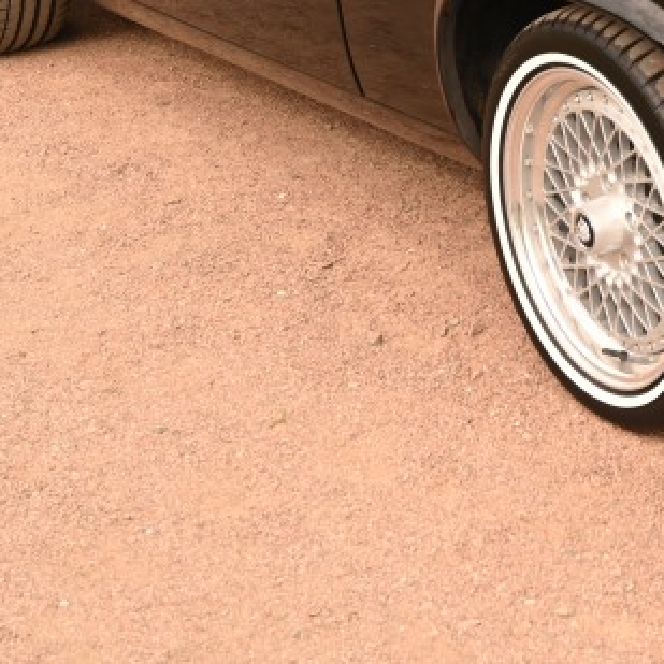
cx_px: 864
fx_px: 2496
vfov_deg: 14.7
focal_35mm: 115
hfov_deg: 14.5
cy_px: -122
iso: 200
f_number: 5.6
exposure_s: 1/250
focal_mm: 38
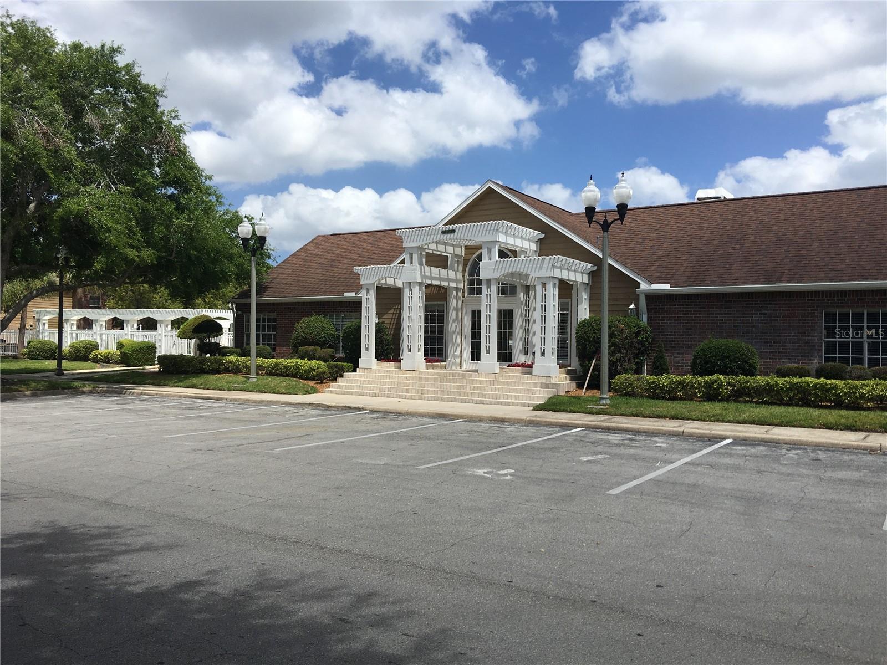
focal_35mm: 29
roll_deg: -2.2
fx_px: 743
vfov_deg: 48.2
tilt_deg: +4.0
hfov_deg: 61.7
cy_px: 332
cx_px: 444
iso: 25
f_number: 2.2
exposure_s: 1/2653
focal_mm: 4.15
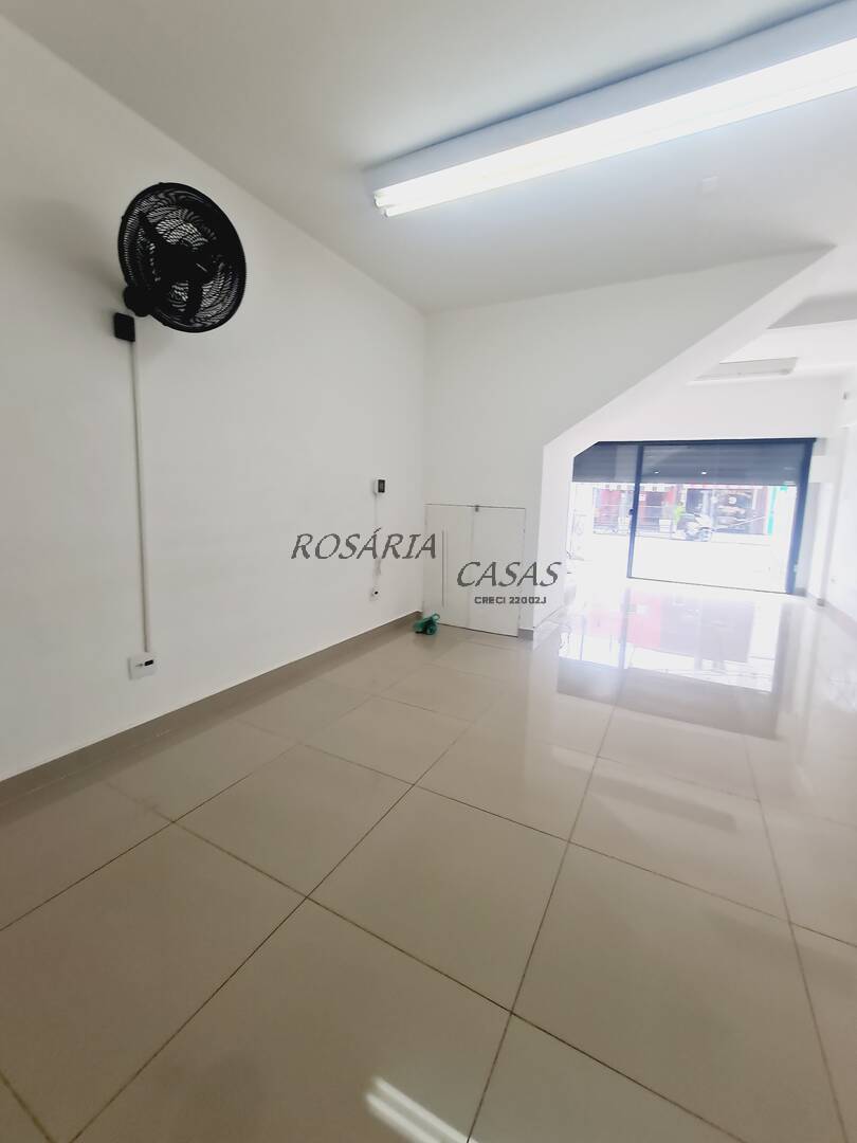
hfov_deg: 89.9
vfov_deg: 106.2
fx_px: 429
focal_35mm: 13
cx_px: 428
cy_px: 572
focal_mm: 2.2
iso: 100
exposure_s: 1/120
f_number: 2.2
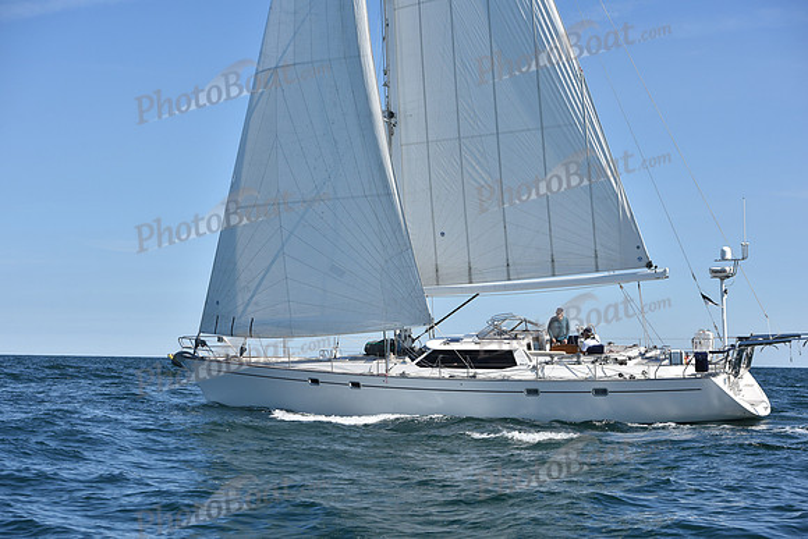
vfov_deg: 19.5
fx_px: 1571
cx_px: 404
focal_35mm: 70
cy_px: 270
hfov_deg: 28.8
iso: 250
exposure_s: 1/1600
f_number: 7.1
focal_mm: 70
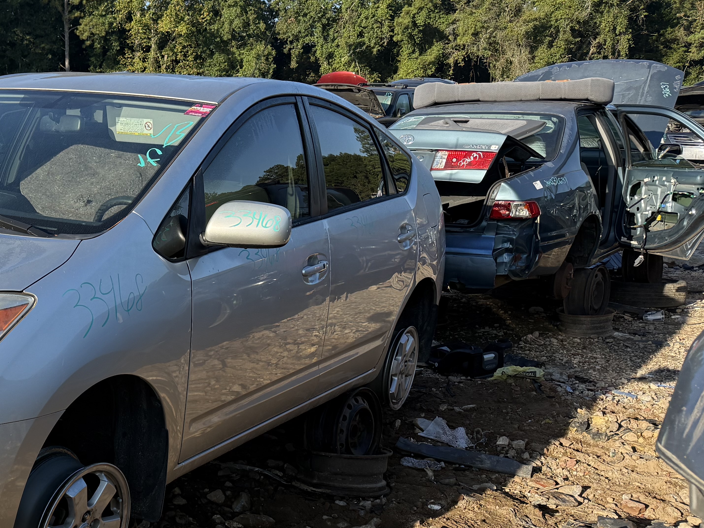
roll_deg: +5.3
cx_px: 25
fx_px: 976
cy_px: 376
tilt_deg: -10.9
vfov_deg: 29.9
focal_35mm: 48
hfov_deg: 36.3
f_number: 1.78
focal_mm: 6.76
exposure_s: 1/2445
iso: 100
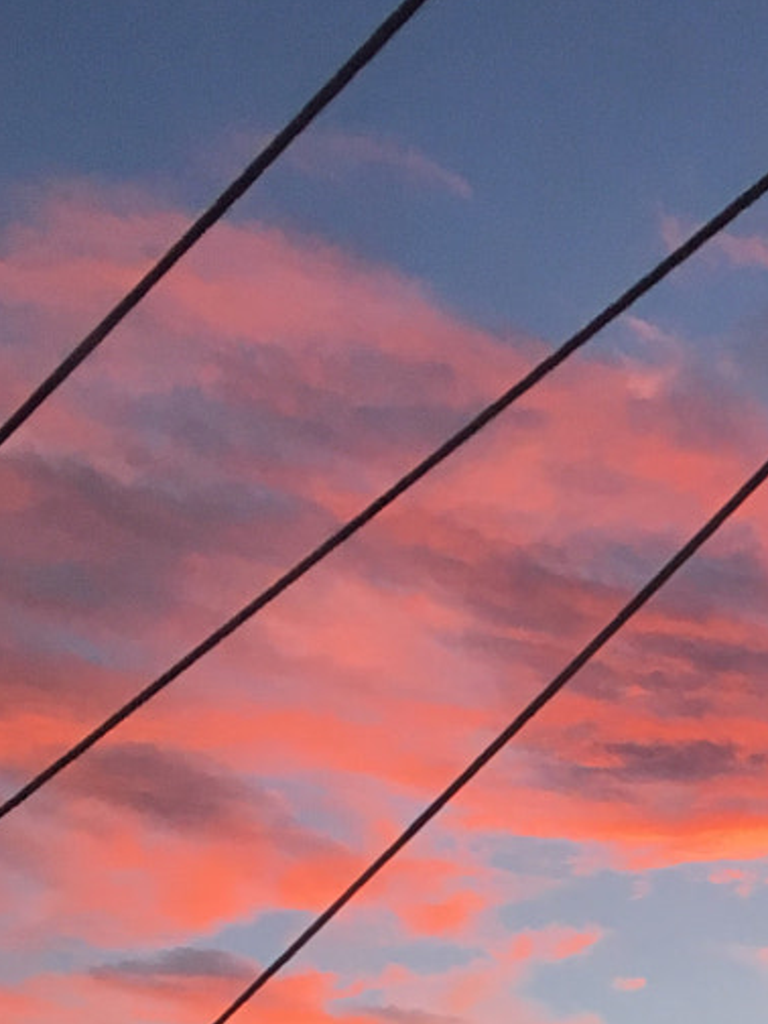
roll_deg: +0.0
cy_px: 1274
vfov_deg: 19.8
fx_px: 2722
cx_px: 1097
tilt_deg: +8.3
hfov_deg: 15.1
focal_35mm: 92
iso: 32
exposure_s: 1/33
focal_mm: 4.15
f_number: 2.2
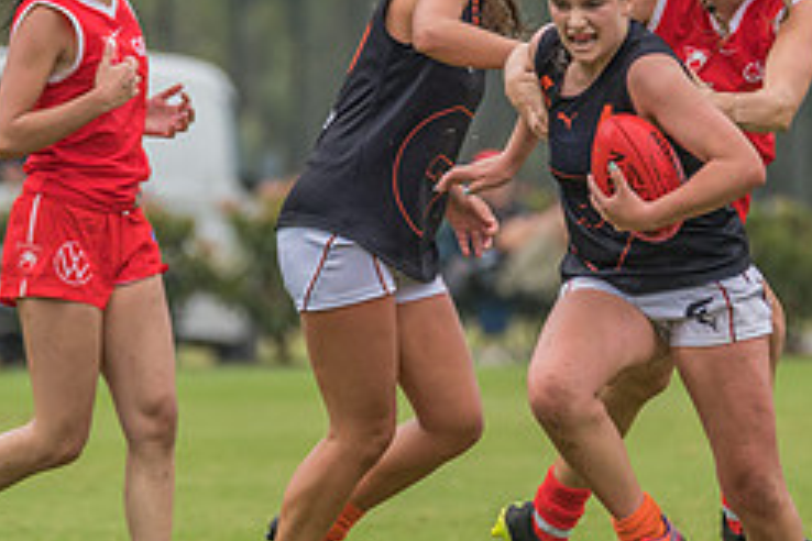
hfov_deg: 1.8
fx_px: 25734
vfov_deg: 1.2
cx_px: 873
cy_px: 217
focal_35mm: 1141
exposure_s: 1/1250
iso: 500
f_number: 6
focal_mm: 360
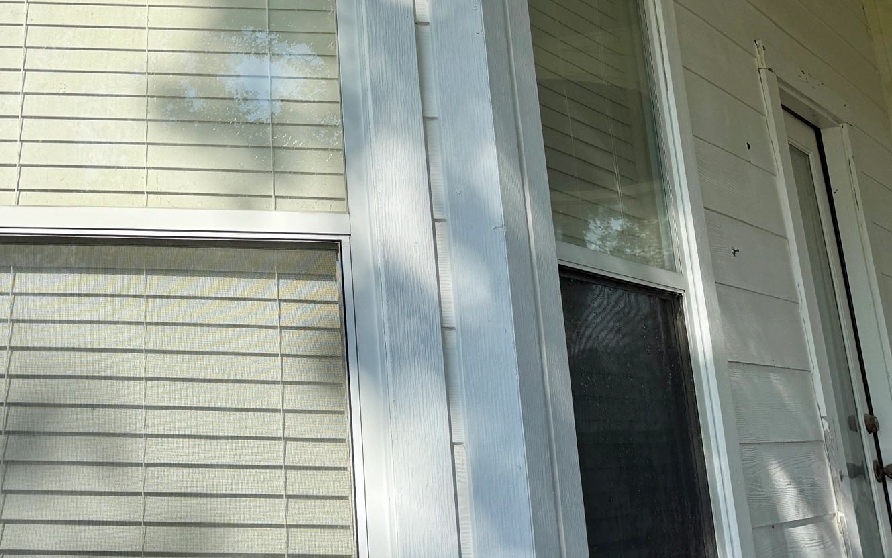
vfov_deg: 24.6
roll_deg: -1.3
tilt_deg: +21.0
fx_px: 1191
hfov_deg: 38.8
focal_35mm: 49
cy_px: -48
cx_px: 130
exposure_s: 1/2232
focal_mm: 6.76
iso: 100
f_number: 1.78
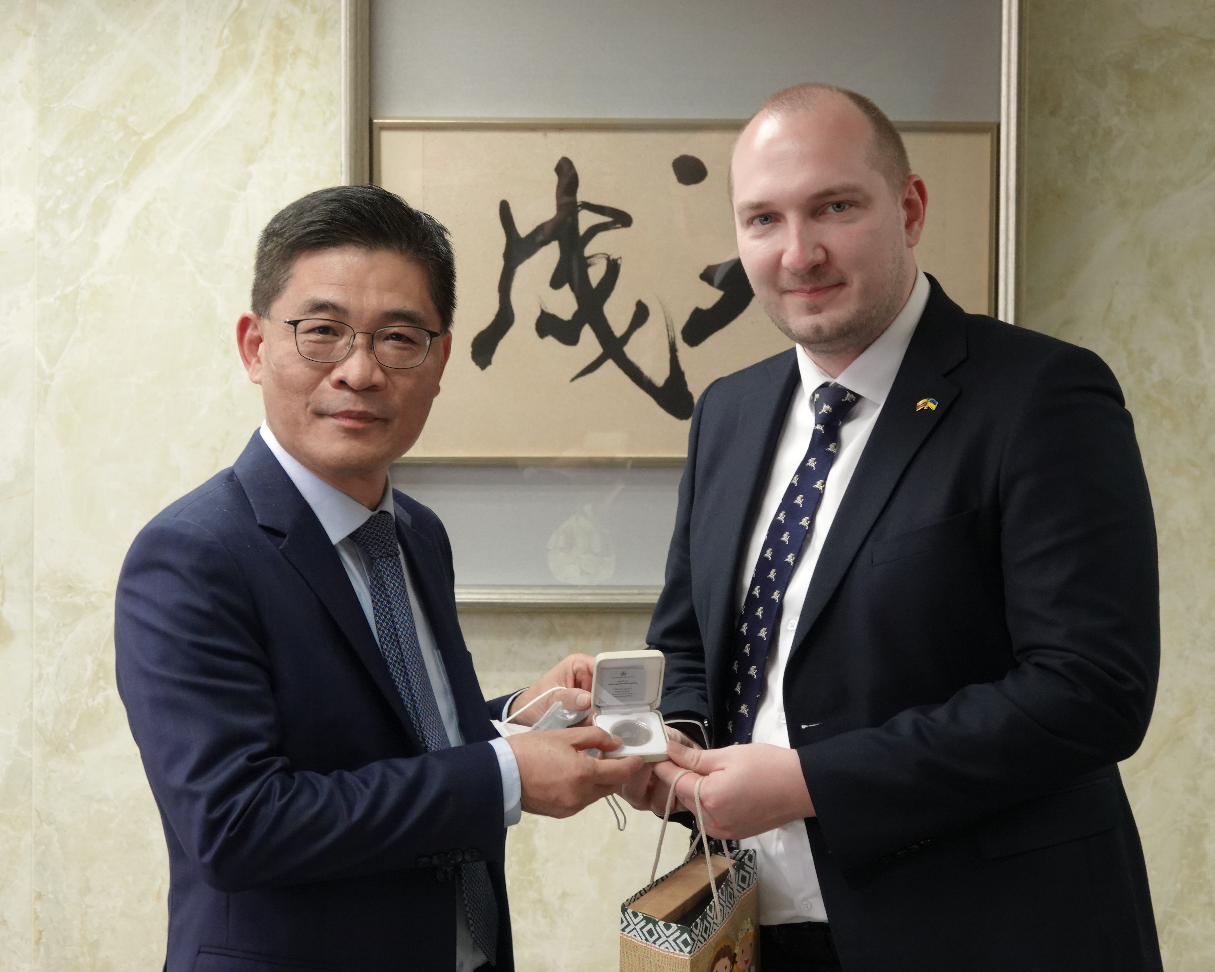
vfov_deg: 17.7
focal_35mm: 87
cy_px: 487
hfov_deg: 22.0
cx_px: 610
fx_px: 3128
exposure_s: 1/80
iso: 800
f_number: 3.5
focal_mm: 28.07
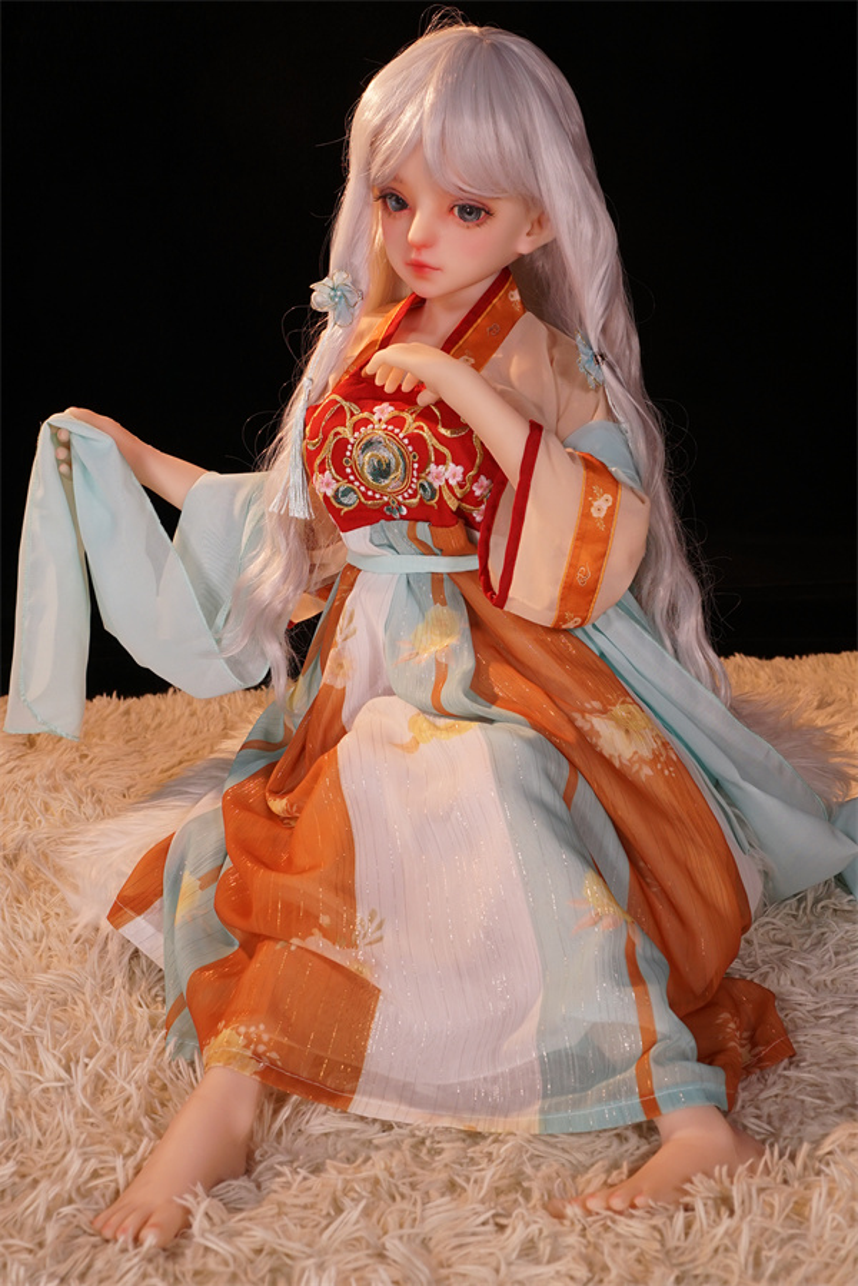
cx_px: 429
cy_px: 643
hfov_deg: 26.0
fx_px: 1857
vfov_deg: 38.2
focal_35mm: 52
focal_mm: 35
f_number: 7.1
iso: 400
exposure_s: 1/125
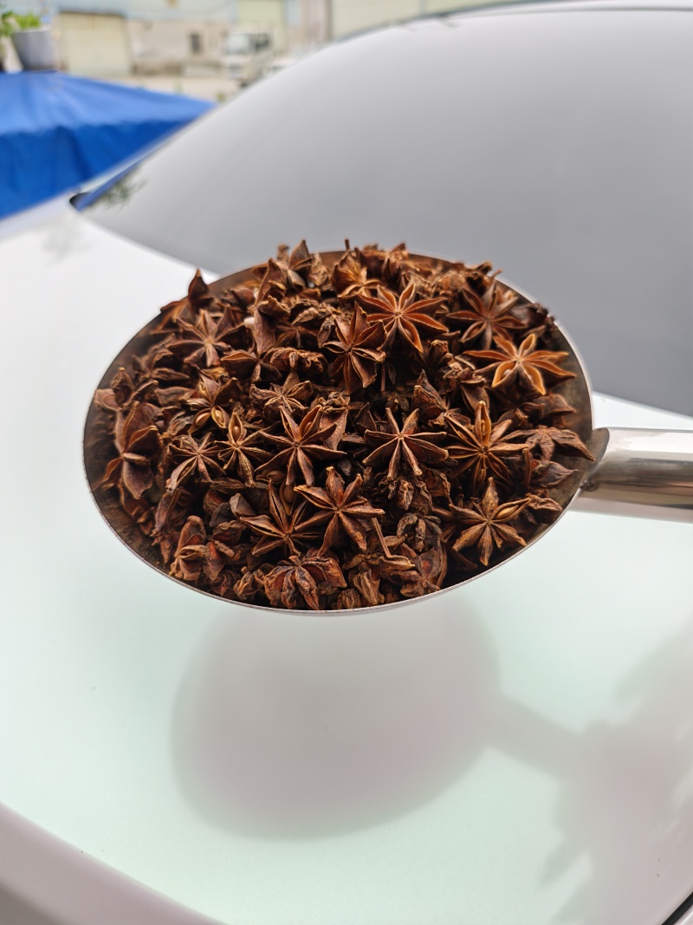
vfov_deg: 73.9
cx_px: 346
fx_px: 614
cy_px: 462
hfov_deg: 58.9
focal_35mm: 23
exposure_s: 1/360
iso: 50
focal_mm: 6.55
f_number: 1.6
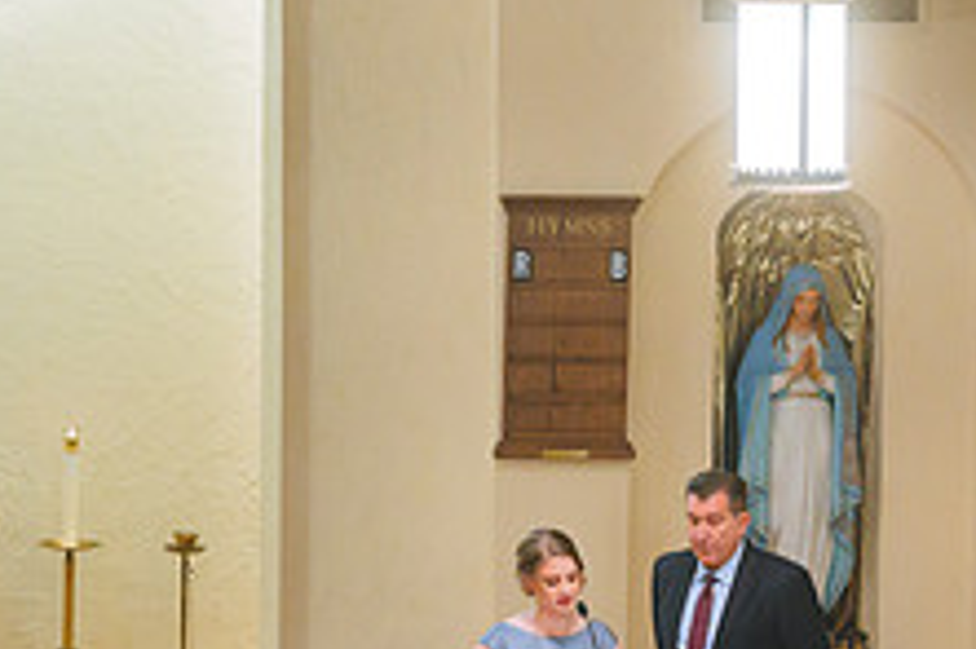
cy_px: 662
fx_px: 7098
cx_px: 0
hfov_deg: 7.8
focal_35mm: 262
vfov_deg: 5.2
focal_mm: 100
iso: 2500
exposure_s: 1/200
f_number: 2.8
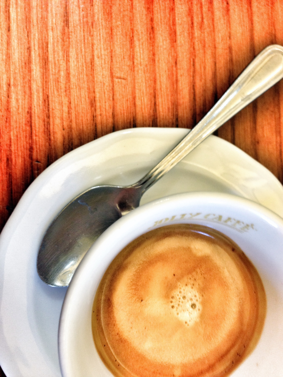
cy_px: 188
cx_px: 142
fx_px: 382
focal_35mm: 35
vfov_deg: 52.6
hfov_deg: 40.7
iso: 125
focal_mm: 4.28
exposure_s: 1/20
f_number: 2.4
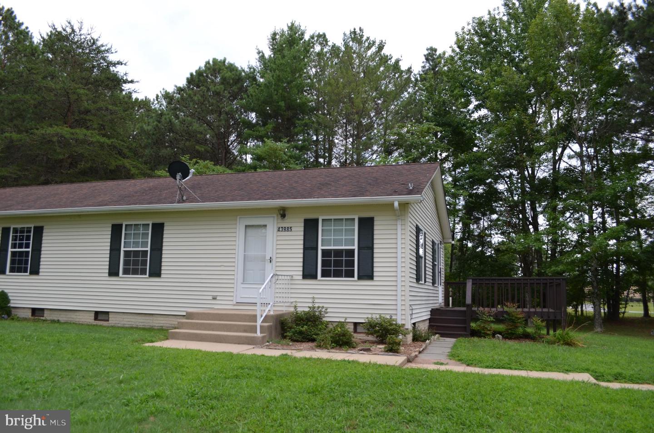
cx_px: 327
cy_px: 216
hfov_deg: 67.5
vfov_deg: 47.7
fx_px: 489
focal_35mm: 27
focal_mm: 18
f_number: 6.3
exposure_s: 1/160
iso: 200
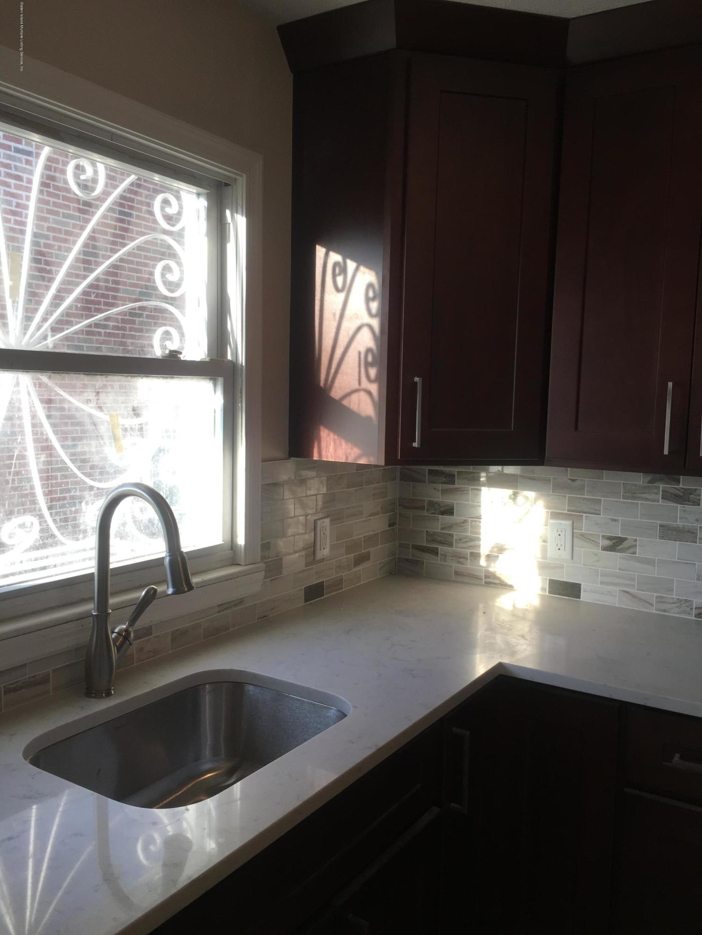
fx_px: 784
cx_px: 351
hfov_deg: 48.2
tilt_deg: -4.5
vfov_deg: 61.7
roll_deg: -1.5
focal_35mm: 29
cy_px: 468
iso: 32
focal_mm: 4.15
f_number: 2.2
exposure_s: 1/120
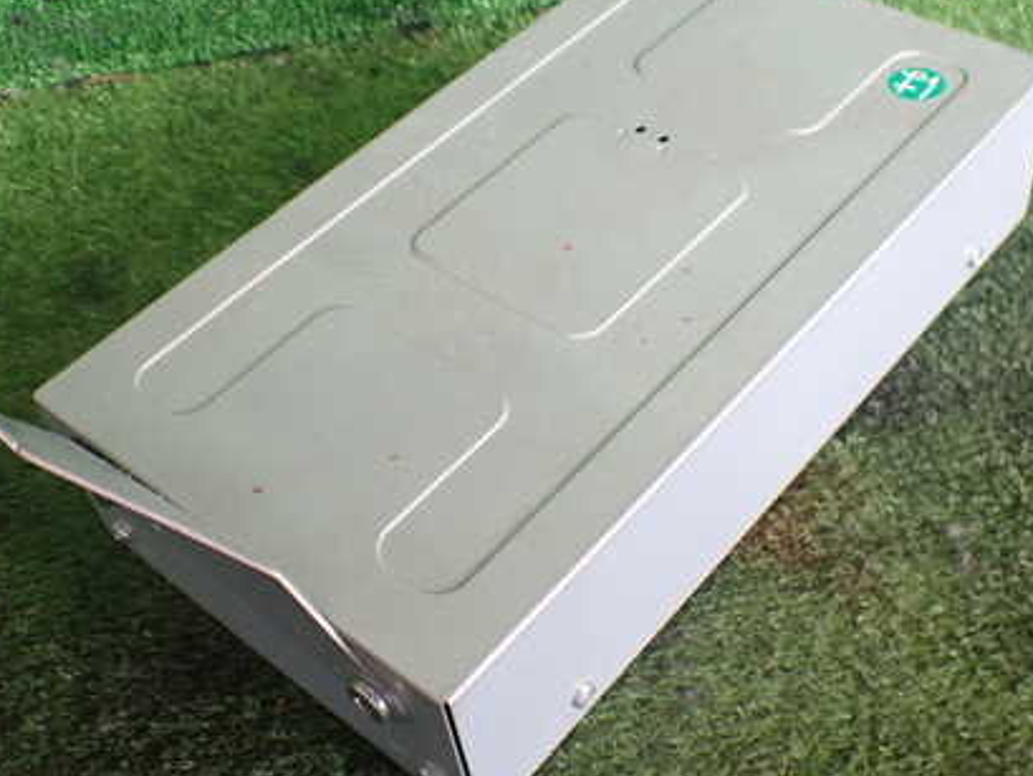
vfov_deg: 32.9
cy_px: 394
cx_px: 525
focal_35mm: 44
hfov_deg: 42.9
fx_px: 1313
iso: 320
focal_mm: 5.4
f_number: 2.3
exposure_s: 1/125
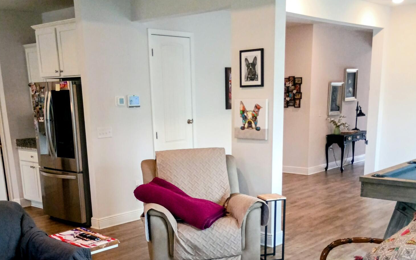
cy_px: 222
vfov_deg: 29.6
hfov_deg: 47.2
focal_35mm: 42
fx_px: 476
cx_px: 209
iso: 100
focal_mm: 4.27
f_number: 1.8
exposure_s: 1/60
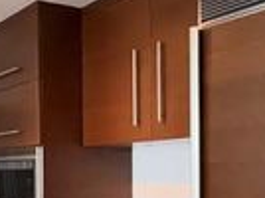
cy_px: 210
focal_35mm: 67
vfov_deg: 20.9
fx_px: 512
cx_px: 69
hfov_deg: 28.6
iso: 200
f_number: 2.2
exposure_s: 1/120
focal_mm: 2.22
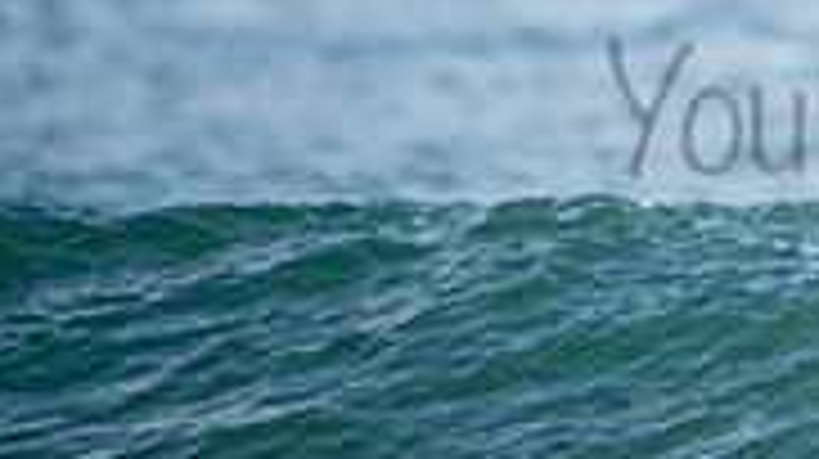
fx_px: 54352
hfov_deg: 0.9
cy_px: 70
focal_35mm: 2505
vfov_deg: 0.5
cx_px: 1071
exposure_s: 1/1250
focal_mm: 500
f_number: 5.6
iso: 280
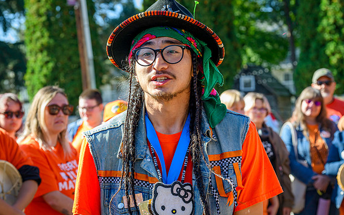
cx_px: 171
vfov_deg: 13.6
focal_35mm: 96
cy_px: 111
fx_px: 900
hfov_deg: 21.6
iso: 360
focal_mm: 62
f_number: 5
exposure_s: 1/400
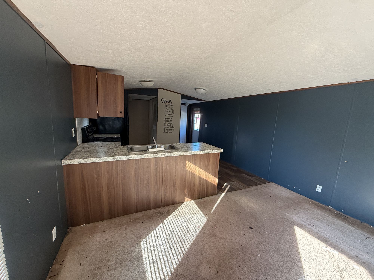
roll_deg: -2.3
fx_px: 151
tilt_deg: -9.8
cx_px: 187
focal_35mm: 14
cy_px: 140
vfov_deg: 85.7
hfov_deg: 102.1
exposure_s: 1/121
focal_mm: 2.22
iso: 320
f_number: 2.2
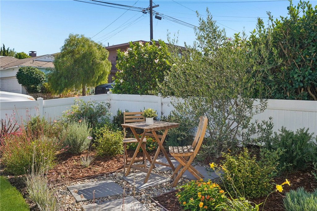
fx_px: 308
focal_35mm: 35
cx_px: 158
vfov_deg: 37.8
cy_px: 106
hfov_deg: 54.4
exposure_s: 1/500
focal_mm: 35
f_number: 8
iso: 400
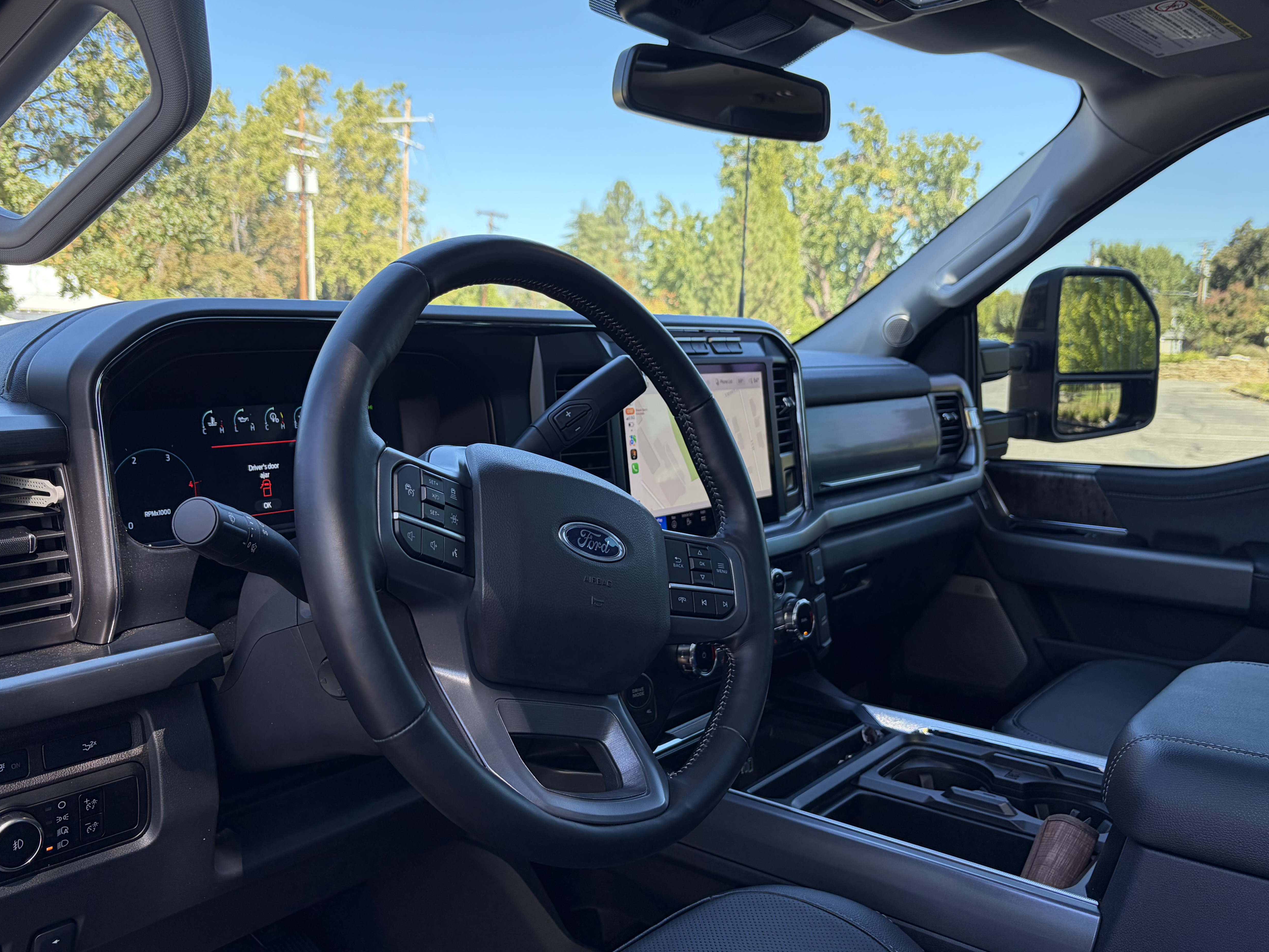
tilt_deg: -6.9
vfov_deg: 46.8
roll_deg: -0.5
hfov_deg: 59.9
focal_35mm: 30
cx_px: 598
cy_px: 459
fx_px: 1100
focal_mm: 5.96
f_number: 1.6
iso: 40
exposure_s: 1/191
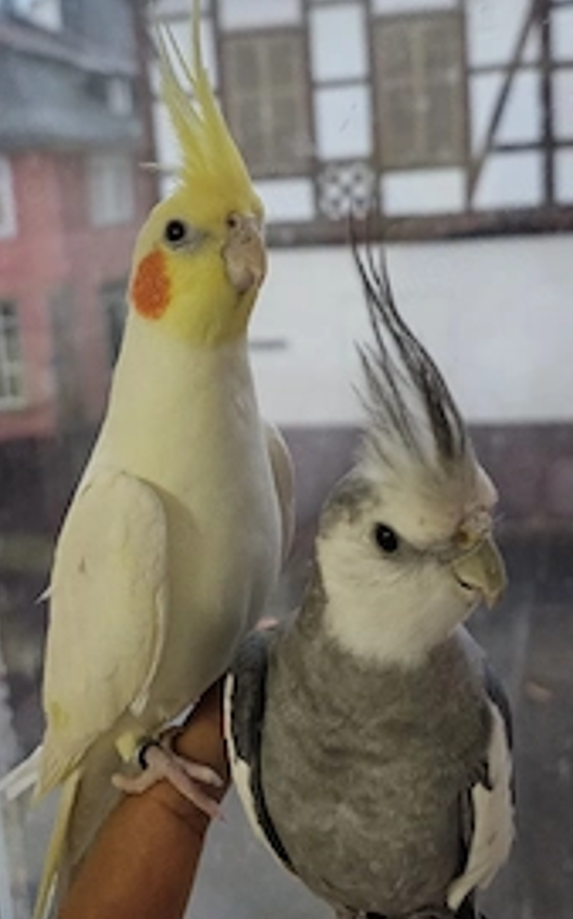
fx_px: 901
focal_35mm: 36
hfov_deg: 35.3
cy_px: 285
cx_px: 281
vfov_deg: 52.7
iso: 500
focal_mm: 6.3
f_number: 1.7
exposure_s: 1/50.3
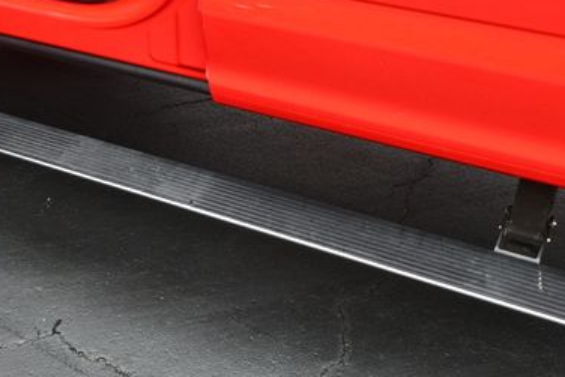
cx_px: 248
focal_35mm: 51
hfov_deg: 38.8
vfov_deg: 26.5
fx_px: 801
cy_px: 216
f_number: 5.6
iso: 360
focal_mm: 20
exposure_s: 1/250
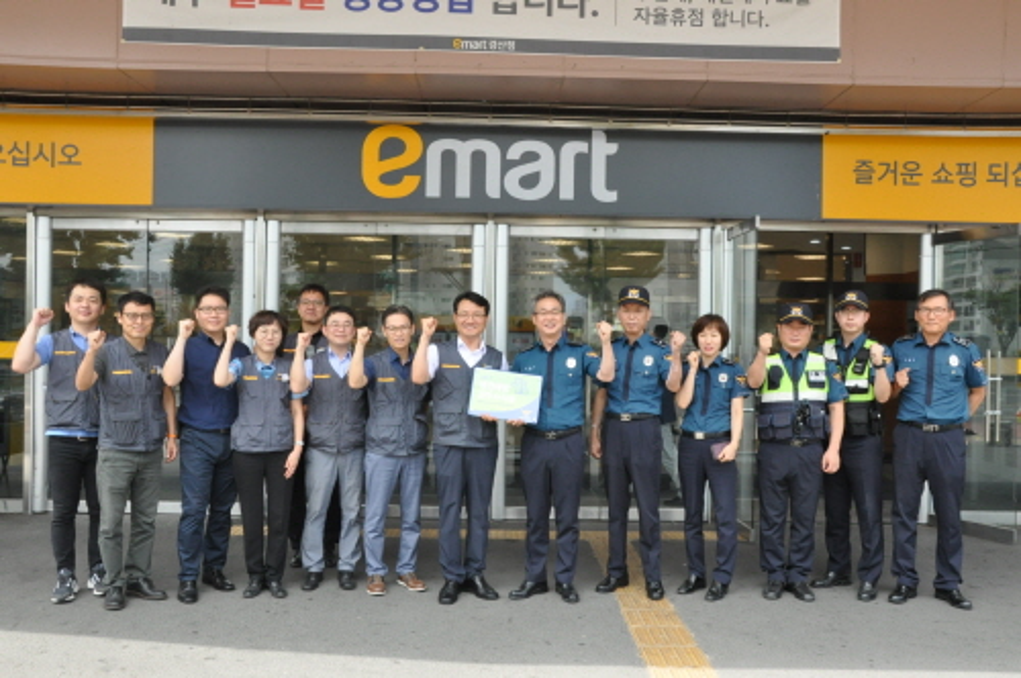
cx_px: 510
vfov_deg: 39.9
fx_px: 935
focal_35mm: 33
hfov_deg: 57.3
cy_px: 339
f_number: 14
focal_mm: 22
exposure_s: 1/200
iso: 1250
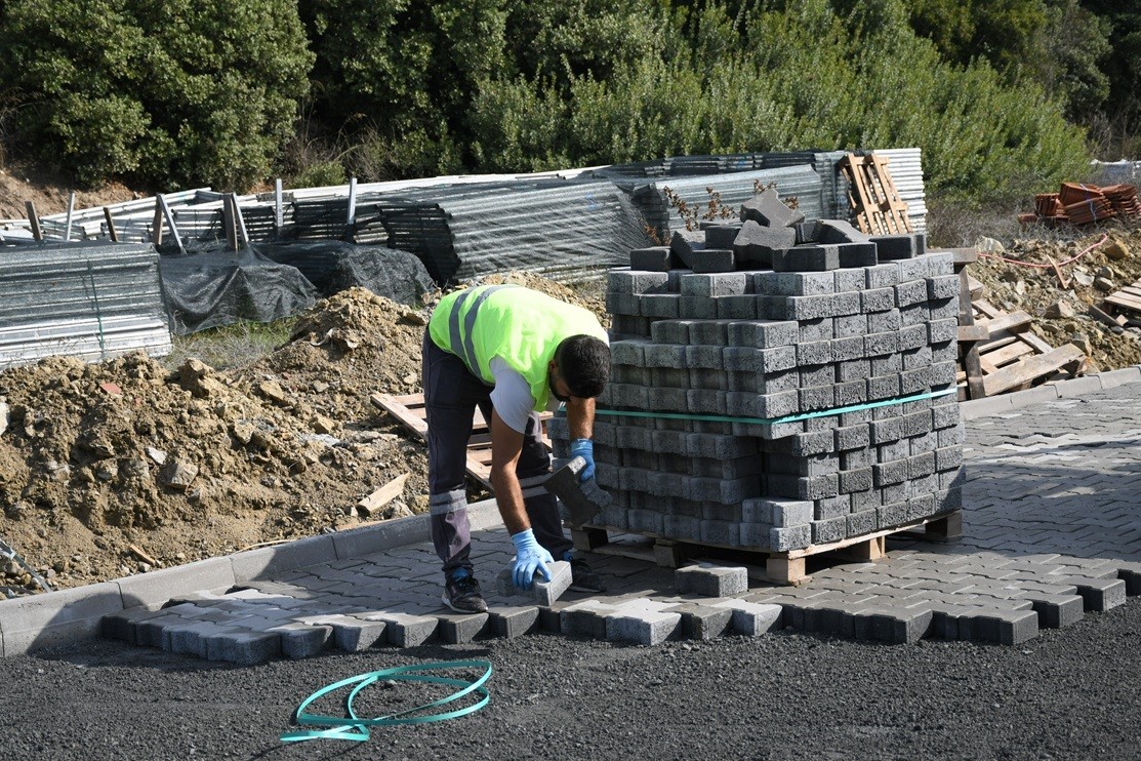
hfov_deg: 31.9
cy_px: 380
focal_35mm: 63
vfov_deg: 21.6
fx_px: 1997
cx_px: 570
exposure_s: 1/640
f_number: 4.5
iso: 100
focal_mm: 42
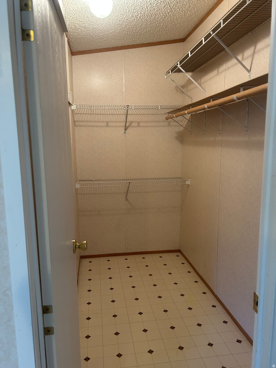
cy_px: 184
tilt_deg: -10.2
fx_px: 276
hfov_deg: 53.1
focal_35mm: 26
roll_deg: -0.8
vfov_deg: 67.3
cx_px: 138
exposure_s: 1/60
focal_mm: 5.7
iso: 200
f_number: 1.5
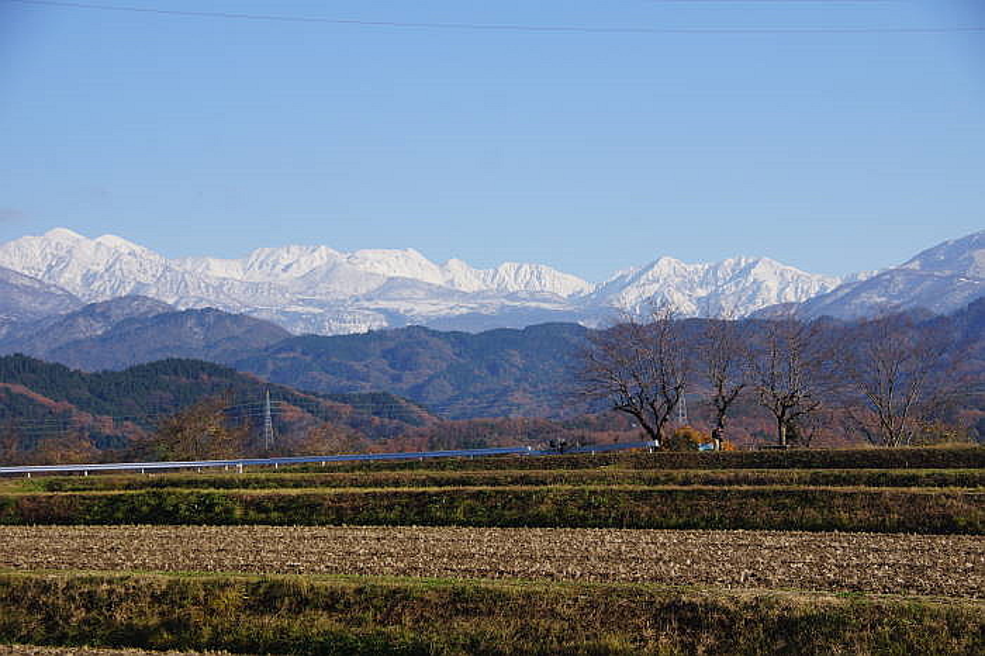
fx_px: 2256
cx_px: 492
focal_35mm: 82
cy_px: 328
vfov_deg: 16.5
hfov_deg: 24.6
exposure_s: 1/200
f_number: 7.1
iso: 100
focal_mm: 55
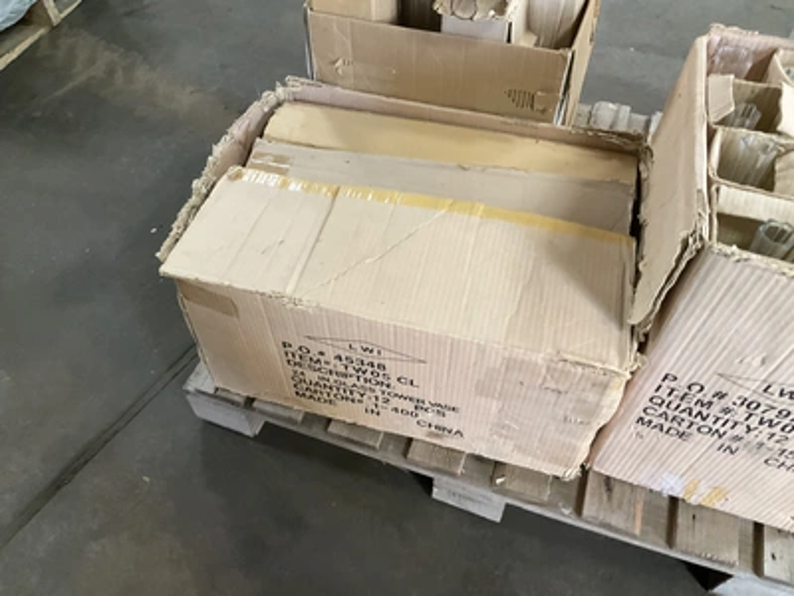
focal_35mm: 29
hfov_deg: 61.7
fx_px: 665
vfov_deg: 48.2
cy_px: 298
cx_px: 397
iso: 200
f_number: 1.8
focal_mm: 3
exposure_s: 1/60
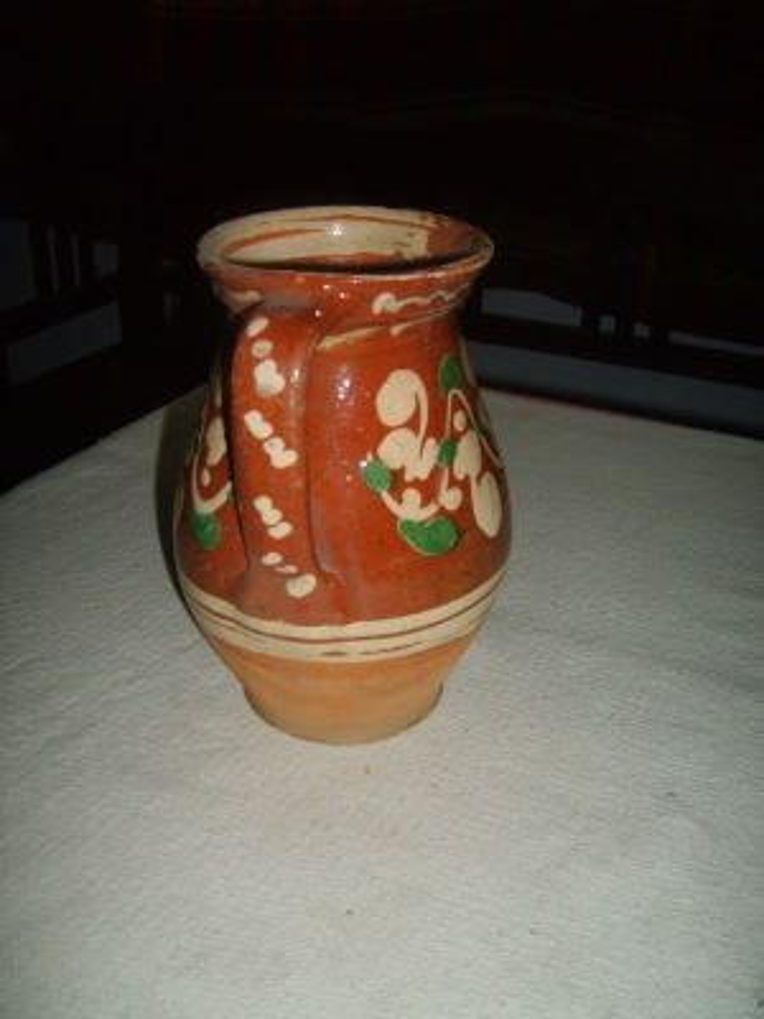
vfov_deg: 52.6
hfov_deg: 40.7
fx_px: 1030
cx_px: 382
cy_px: 510
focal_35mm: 35
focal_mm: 5.8
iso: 100
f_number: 2.8
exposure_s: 1/45
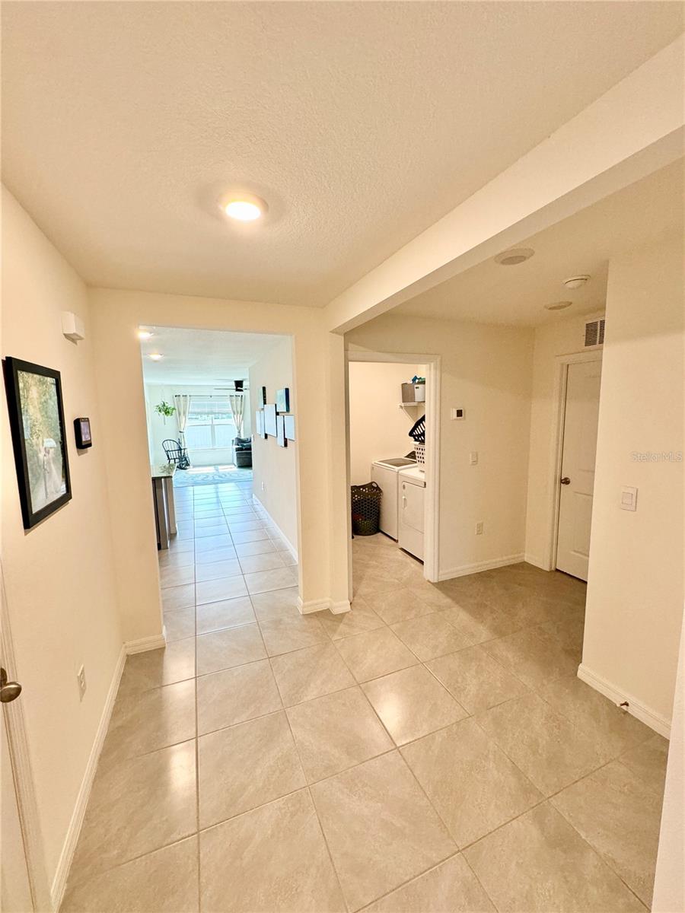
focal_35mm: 14
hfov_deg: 85.7
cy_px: 456
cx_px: 342
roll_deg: +0.9
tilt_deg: -7.8
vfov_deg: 102.1
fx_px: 369
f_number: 2.2
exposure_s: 1/120
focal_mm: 2.22
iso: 250
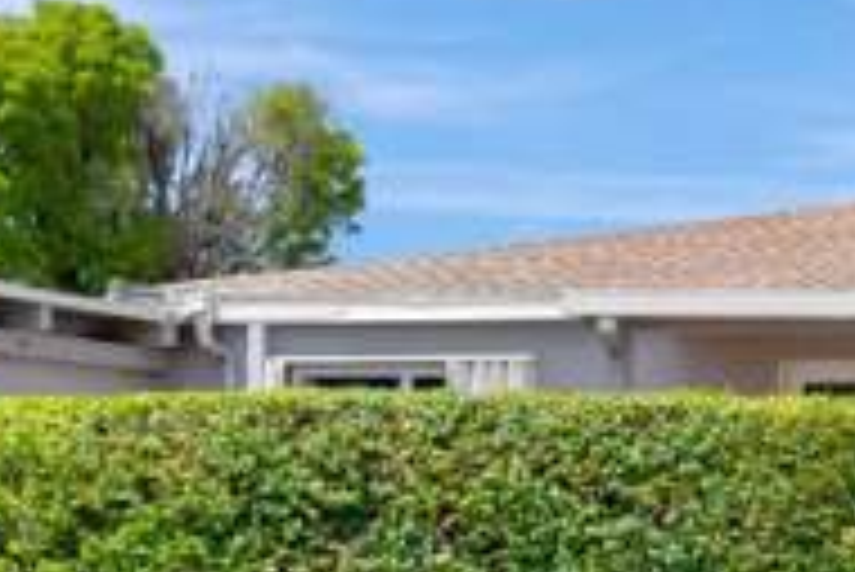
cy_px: 477
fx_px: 1497
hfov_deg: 25.4
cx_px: 1228
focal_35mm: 63
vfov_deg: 21.3
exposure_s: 1/1250
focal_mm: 10
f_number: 8
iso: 1100
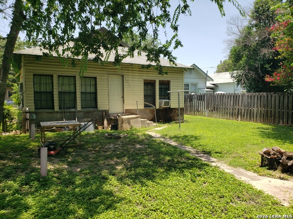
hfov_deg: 67.3
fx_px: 220
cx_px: 146
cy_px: 110
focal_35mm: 26
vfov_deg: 53.1
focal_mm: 4.3
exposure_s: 1/706
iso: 50
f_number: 2.4
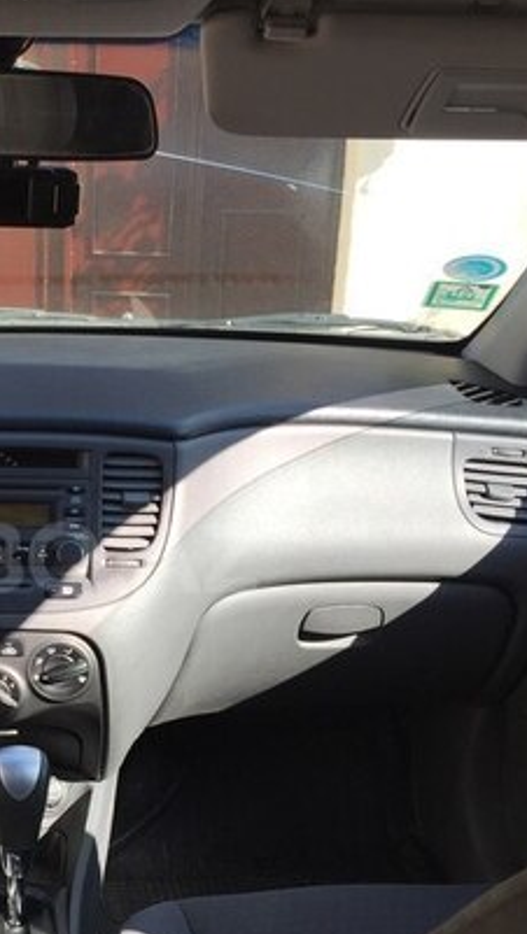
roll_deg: -0.1
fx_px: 1290
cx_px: 19
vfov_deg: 39.7
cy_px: 558
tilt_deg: -21.1
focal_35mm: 52
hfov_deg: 22.3
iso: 32
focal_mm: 4.15
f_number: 2.2
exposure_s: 1/373
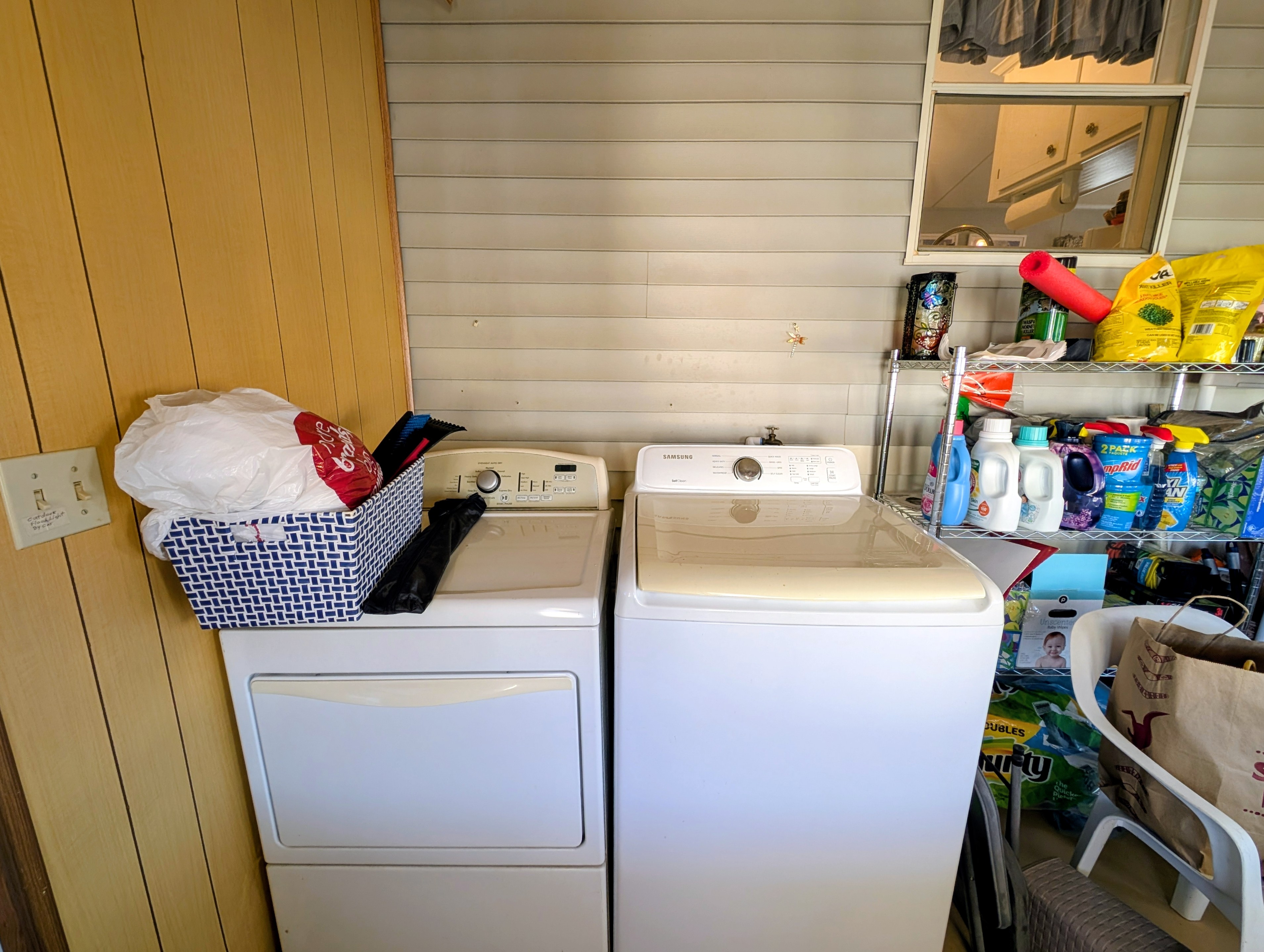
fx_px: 439
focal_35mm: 12
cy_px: 476
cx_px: 632
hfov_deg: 110.5
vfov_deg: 94.6
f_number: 1.95
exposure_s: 1/32.6
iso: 75
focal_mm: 2.23
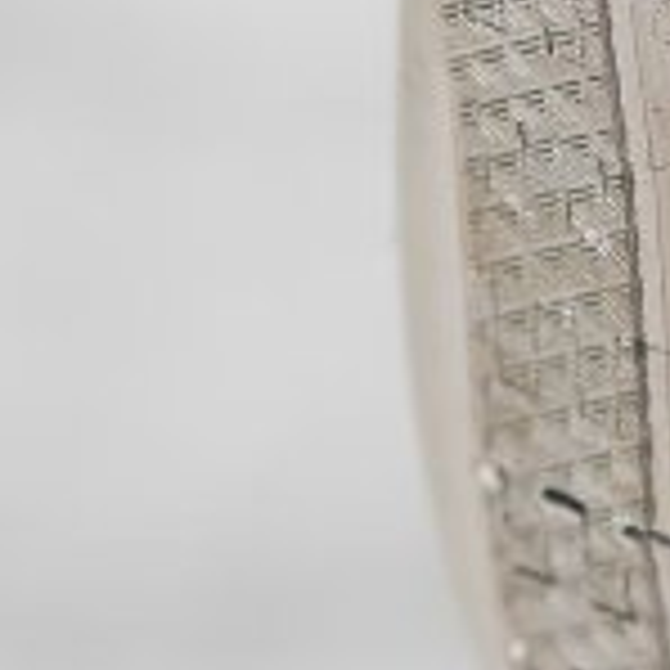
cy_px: -537
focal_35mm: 428
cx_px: 1511
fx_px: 9372
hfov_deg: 4.0
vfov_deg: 4.1
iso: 200
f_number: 5.6
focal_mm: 30
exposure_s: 1/250
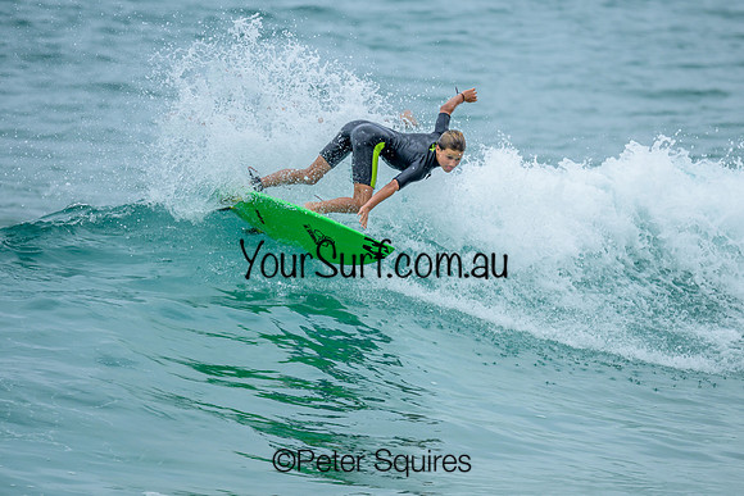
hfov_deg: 2.0
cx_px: 423
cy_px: 236
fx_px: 21276
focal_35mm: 1029
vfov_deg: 1.3
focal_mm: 800
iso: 200
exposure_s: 1/2000
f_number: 6.3
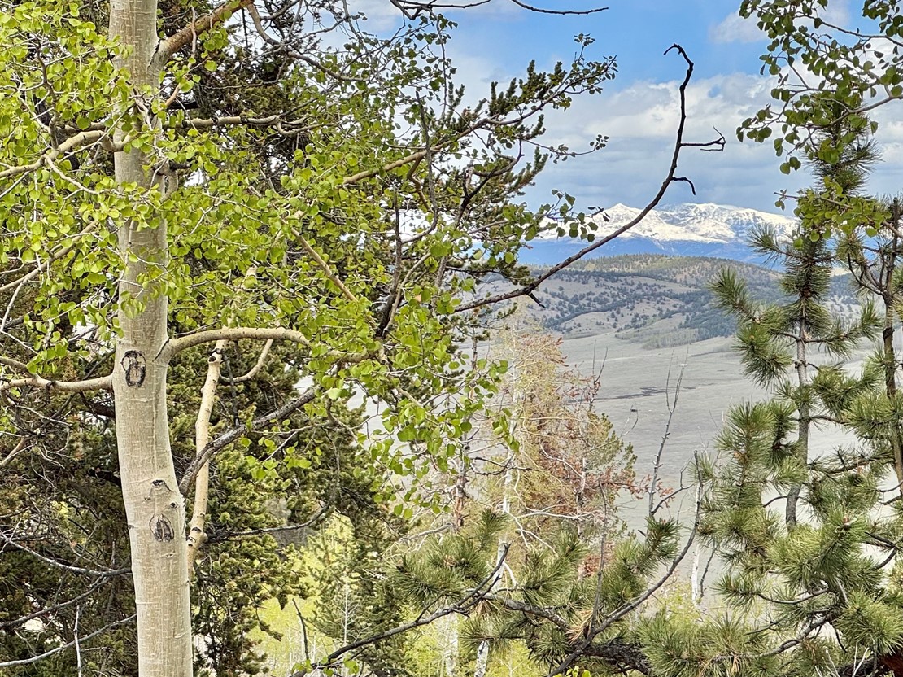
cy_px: 331
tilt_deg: -1.0
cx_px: 552
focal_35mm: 111
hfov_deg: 17.7
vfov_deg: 13.3
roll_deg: +0.1
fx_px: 2895
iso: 25
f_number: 2.8
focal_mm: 9
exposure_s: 1/661
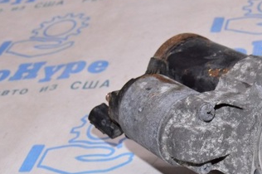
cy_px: 152
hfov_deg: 24.8
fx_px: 574
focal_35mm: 79
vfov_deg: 17.0
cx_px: 247
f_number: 8
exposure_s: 1/200
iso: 1600
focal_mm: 26
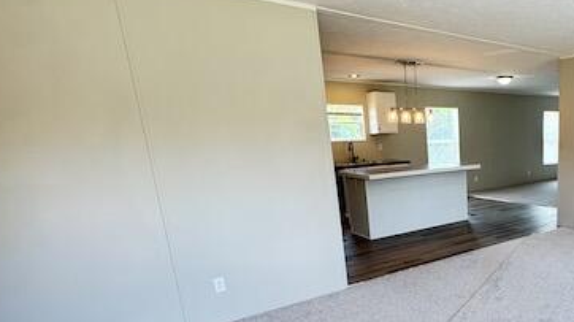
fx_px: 411
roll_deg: +1.2
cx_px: 484
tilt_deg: -14.3
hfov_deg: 62.1
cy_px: 235
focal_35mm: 27
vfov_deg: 41.7
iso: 250
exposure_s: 1/120
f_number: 2.2
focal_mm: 2.22
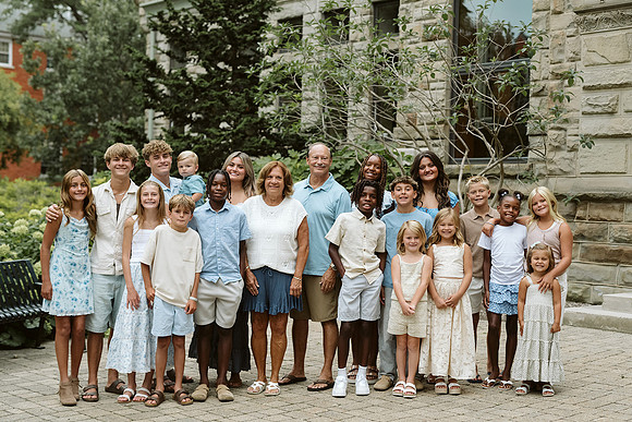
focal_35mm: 56
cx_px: 353
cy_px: 211
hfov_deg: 35.7
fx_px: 980
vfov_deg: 24.3
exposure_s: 1/400
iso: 1000
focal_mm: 50
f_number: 2.8
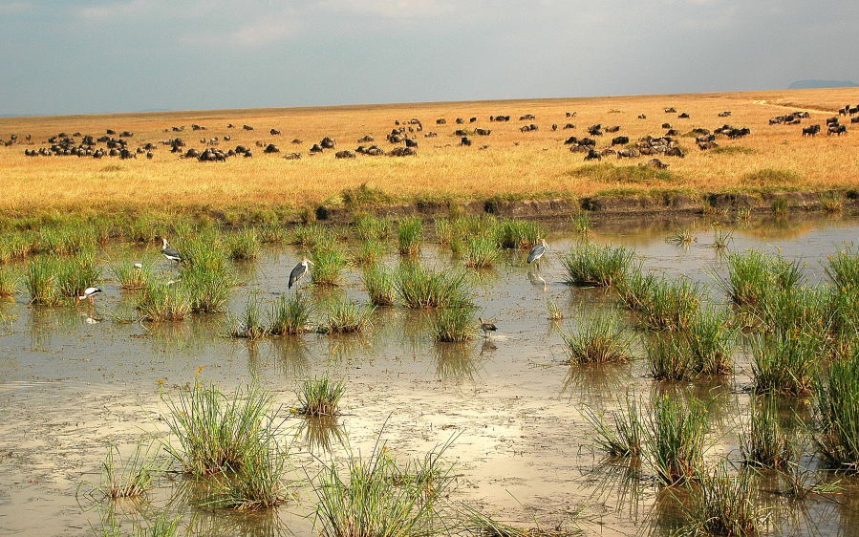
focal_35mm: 87
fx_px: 2037
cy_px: 235
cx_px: 382
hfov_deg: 23.8
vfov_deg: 15.0
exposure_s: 1/250
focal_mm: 50
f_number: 11
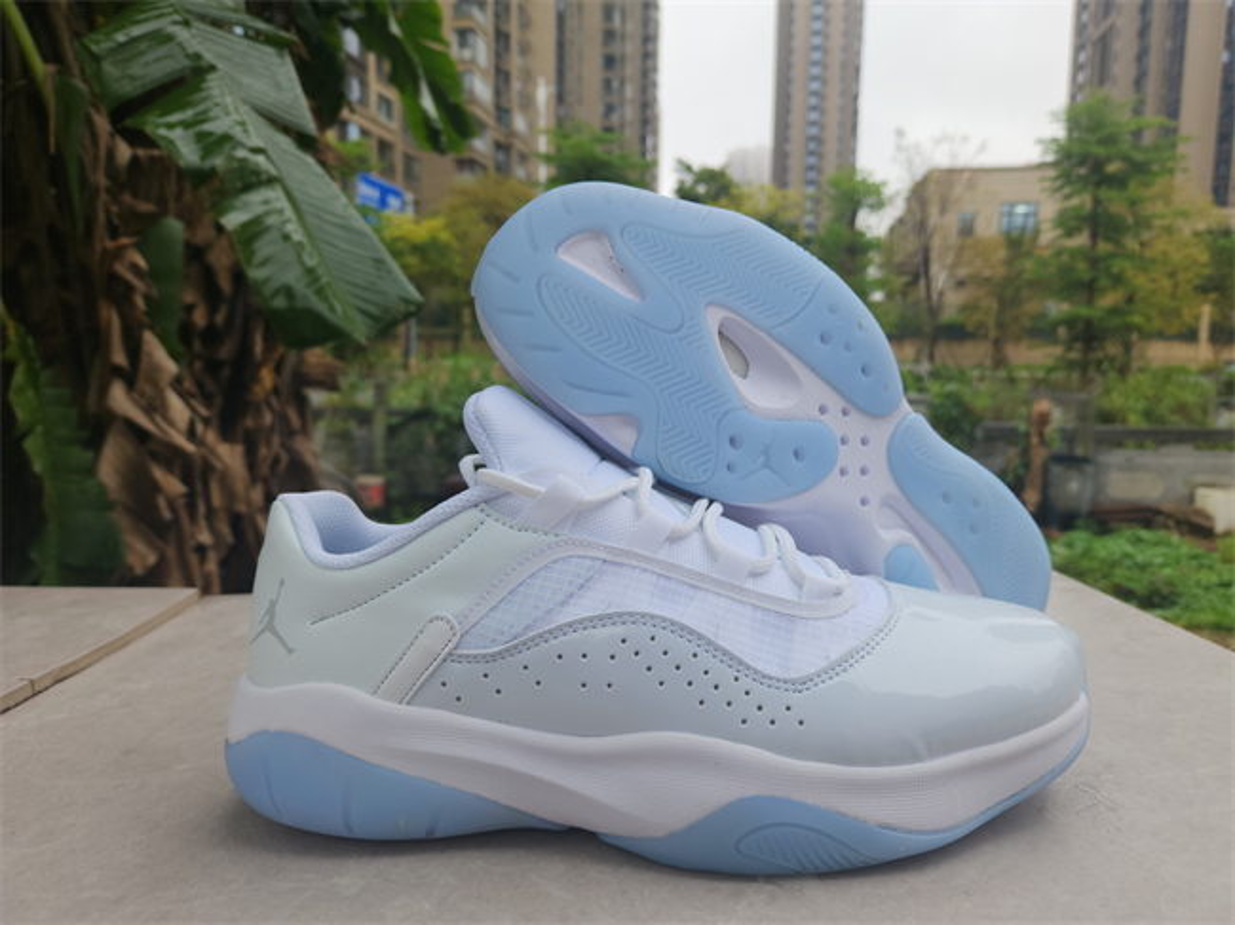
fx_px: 820
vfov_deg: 58.8
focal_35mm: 23
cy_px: 462
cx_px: 618
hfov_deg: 73.9
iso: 25
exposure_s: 1/100
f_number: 1.8
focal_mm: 5.4
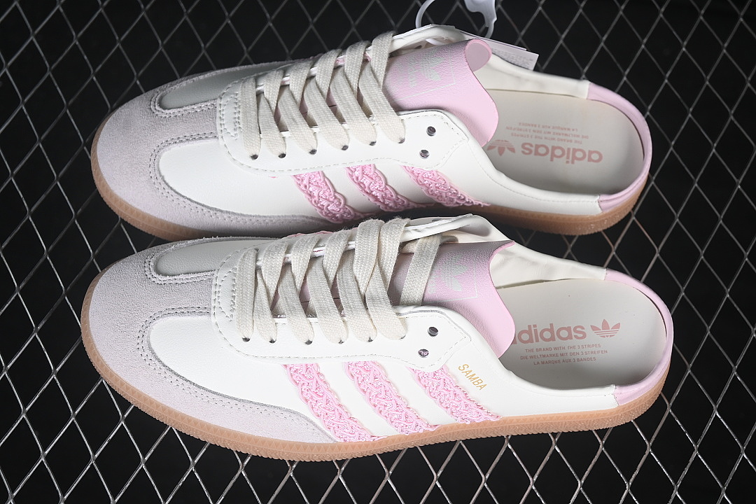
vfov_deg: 18.2
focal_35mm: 75
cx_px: 378
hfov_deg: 27.0
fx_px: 1575
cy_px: 252
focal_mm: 50
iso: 160
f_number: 7.1
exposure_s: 1/80
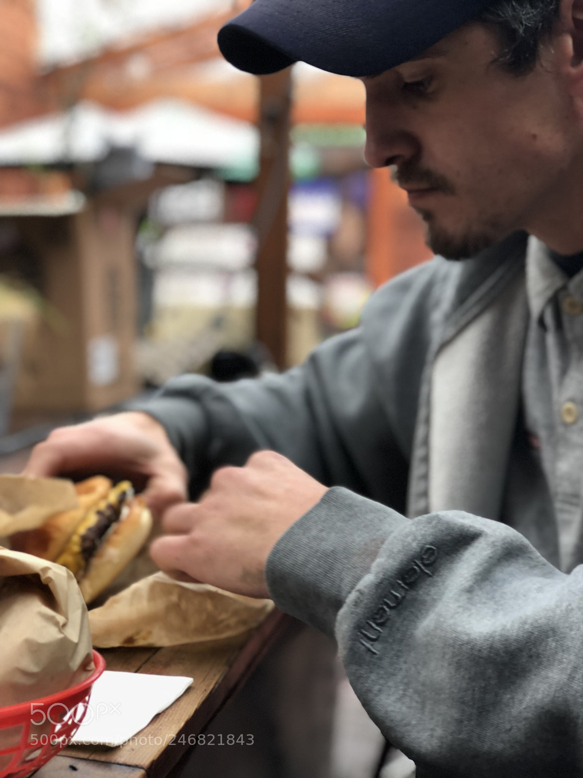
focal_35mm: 57
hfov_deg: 25.7
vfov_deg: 33.8
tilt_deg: -4.3
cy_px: 389
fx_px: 1280
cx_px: 292
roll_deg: -0.9
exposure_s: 1/120
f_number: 2.8
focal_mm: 6.6
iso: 100
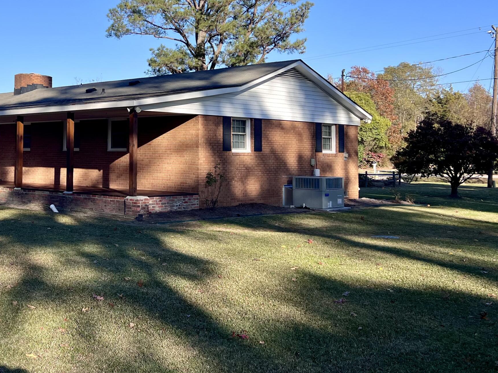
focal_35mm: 45
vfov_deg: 31.9
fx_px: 647
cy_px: 124
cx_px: 106
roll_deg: -0.4
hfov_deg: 40.5
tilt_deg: +1.6
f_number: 1.5
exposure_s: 1/3257
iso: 50
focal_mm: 5.7
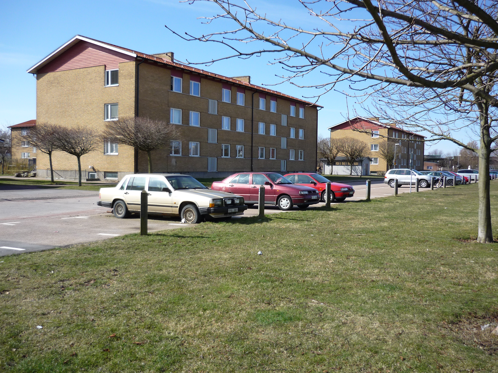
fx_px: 475
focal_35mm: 33
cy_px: 186
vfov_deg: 42.9
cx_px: 249
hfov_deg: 55.4
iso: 100
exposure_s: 1/1000
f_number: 2.8
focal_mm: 5.5
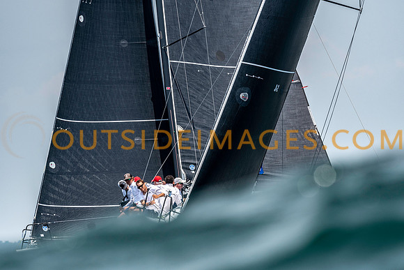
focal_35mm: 450
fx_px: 5051
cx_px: 202
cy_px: 135
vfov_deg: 3.1
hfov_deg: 4.6
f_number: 5.6
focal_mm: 300
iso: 320
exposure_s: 1/1600
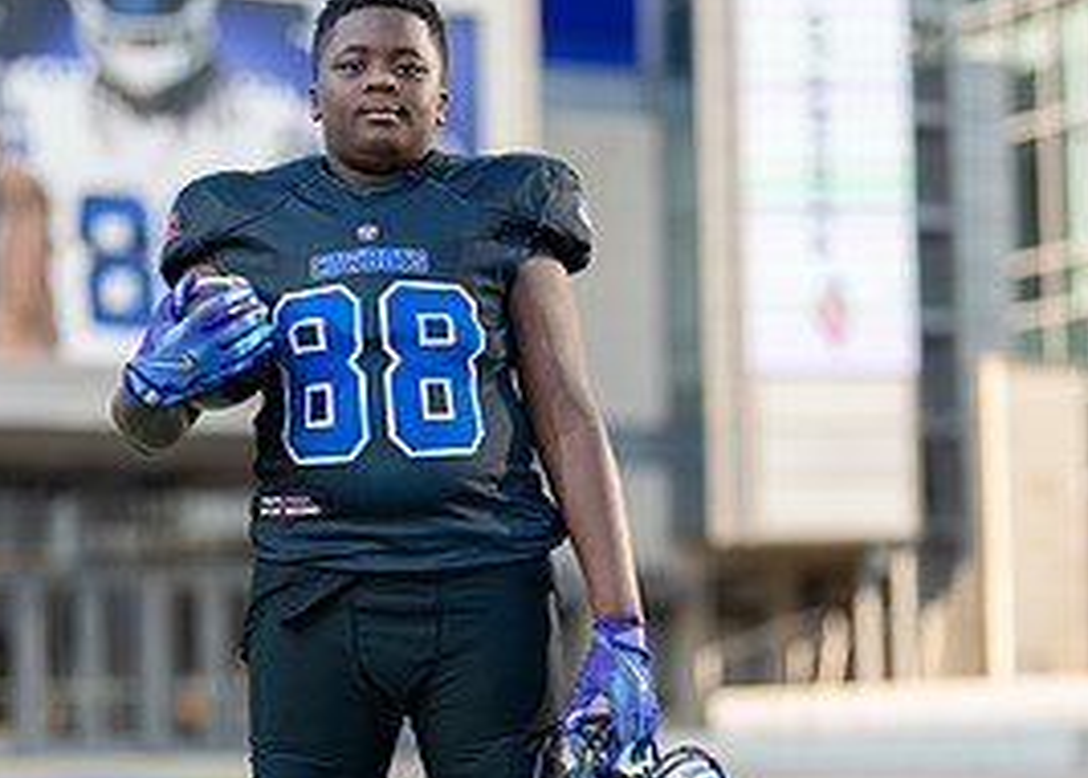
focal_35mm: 122
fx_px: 3772
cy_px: 472
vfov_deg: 11.8
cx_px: 472
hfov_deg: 16.4
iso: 100
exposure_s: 1/2500
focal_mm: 50
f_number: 1.2
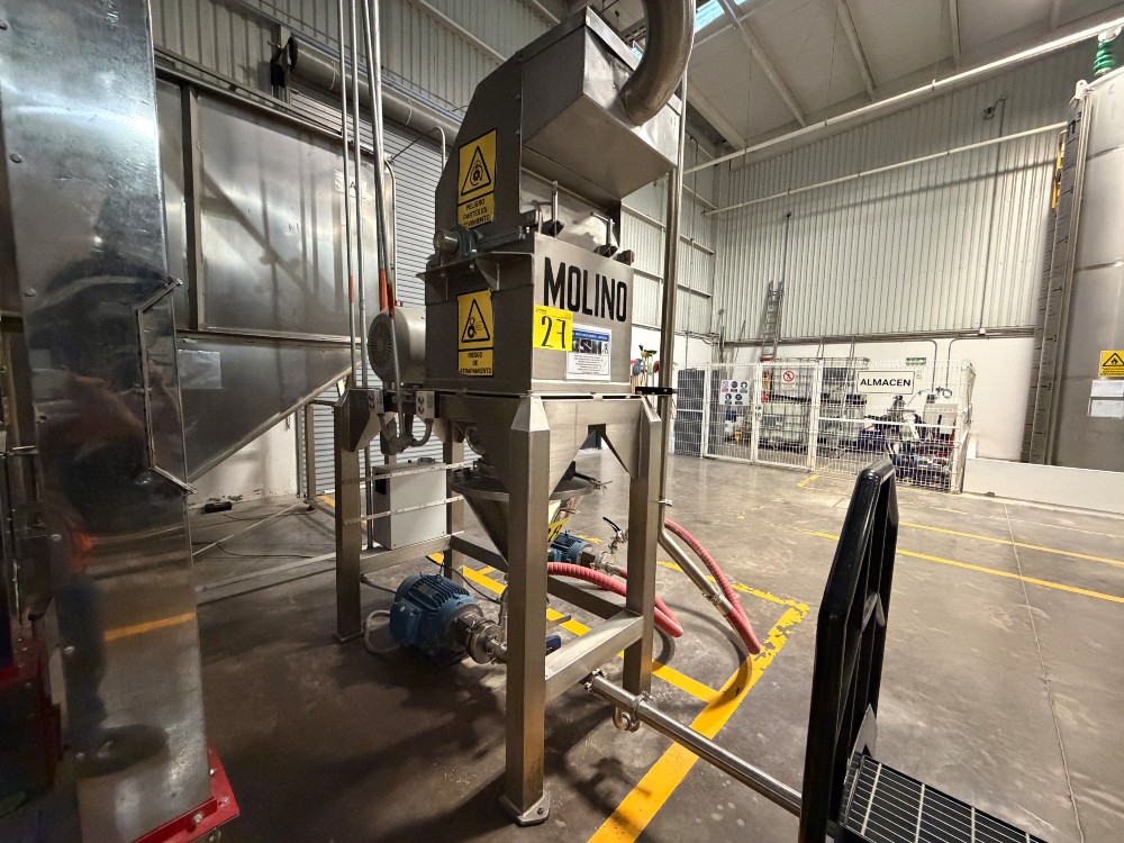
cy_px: 422
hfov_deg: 102.1
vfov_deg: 85.7
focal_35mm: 14
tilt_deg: -4.6
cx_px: 562
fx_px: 455
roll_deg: -1.1
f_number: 2.2
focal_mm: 2.22
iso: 1250
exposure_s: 1/60
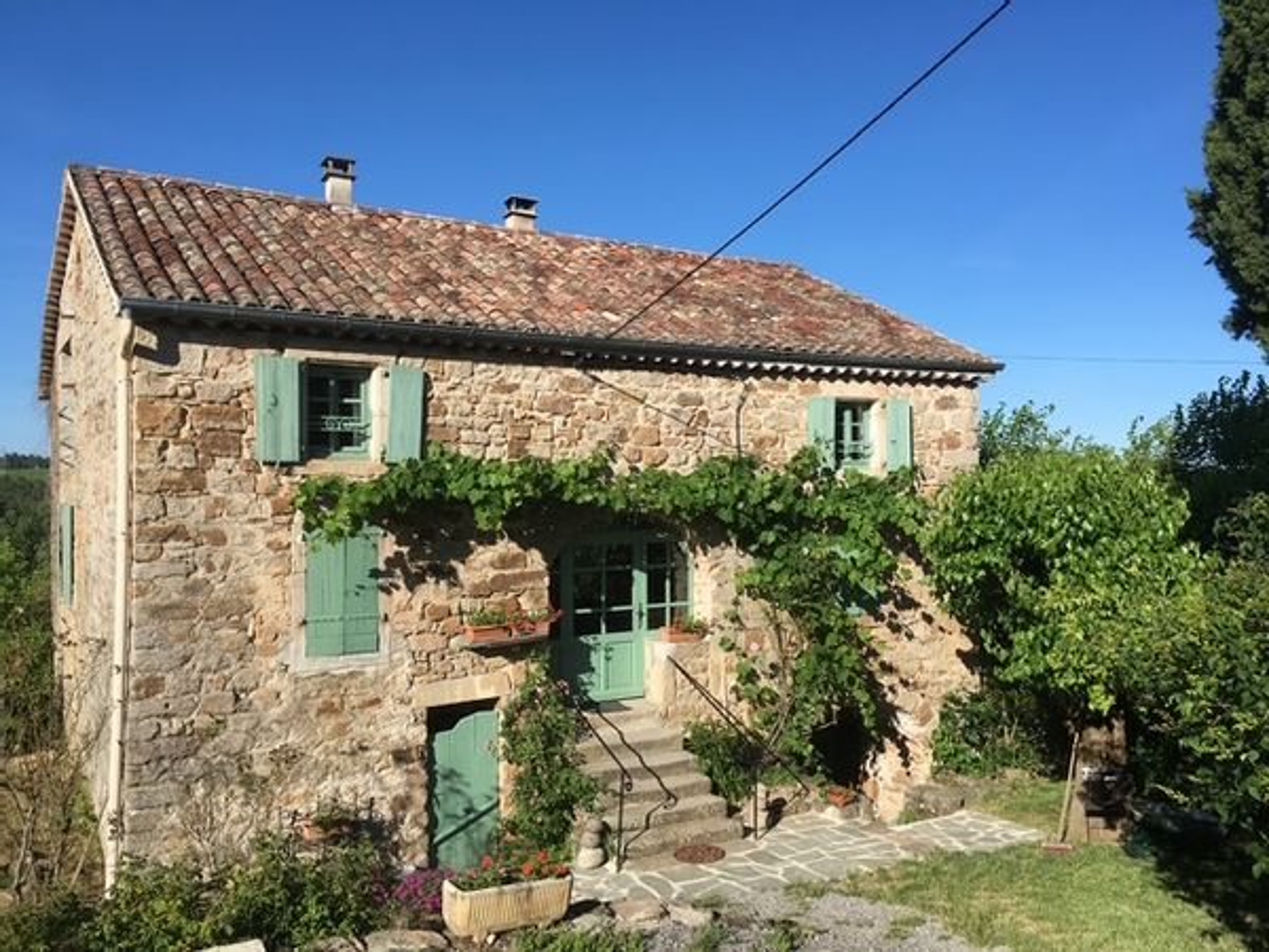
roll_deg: +0.4
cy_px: 476
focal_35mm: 29
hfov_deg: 61.7
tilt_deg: -0.8
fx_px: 1063
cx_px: 634
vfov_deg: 48.2
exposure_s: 1/1479
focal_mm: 4.15
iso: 25
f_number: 2.2
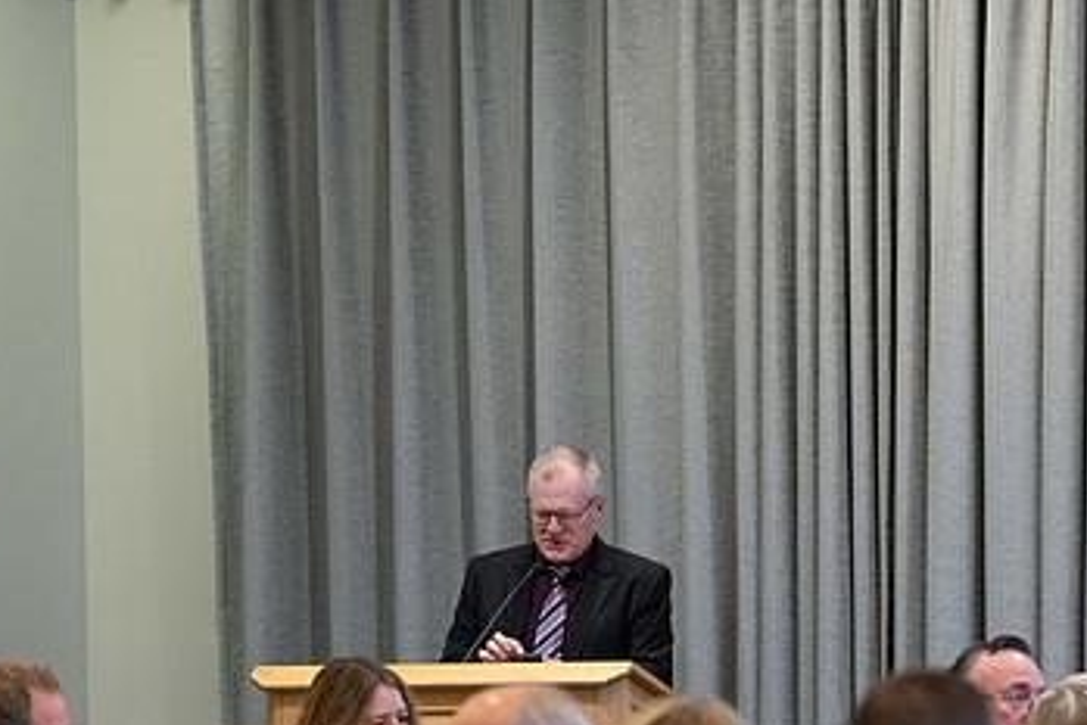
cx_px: 564
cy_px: 499
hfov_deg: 8.5
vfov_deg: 5.7
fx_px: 7280
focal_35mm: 241
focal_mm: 145
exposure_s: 1/320
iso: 3200
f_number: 4
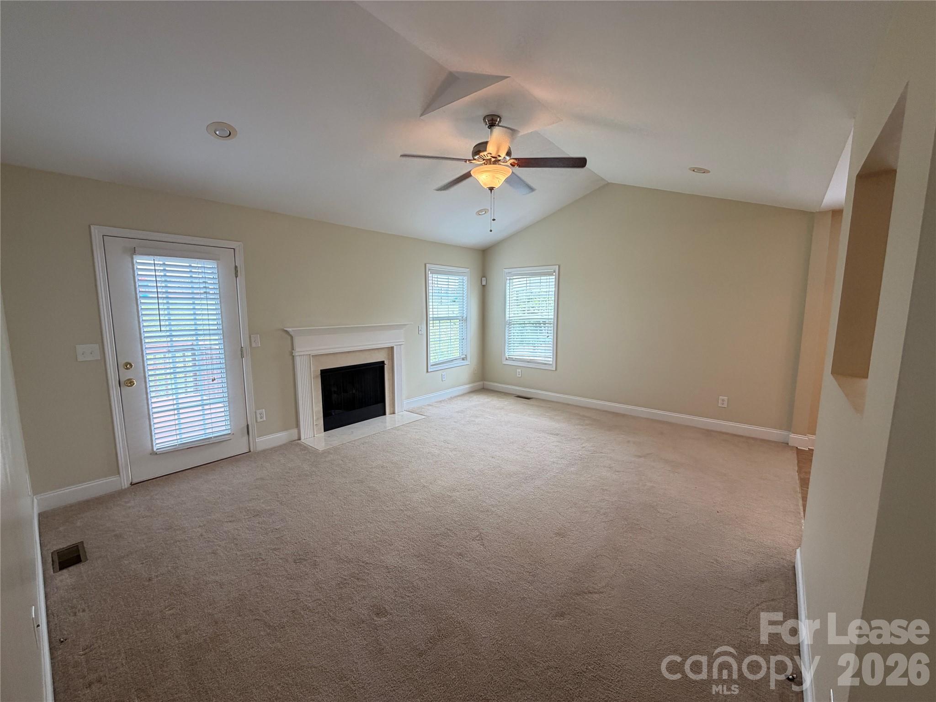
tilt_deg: -6.9
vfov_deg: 85.7
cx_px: 468
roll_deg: +0.1
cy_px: 351
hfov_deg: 102.1
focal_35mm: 14
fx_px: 379
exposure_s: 1/120
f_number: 2.2
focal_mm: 2.22
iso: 125
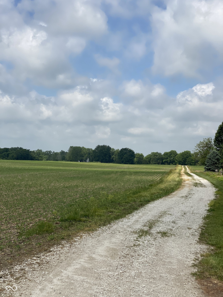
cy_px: 148
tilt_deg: +1.2
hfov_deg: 28.0
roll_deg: -1.9
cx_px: 112
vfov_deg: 36.8
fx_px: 447
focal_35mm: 52
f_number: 2
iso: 25
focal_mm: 6
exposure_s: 1/2519
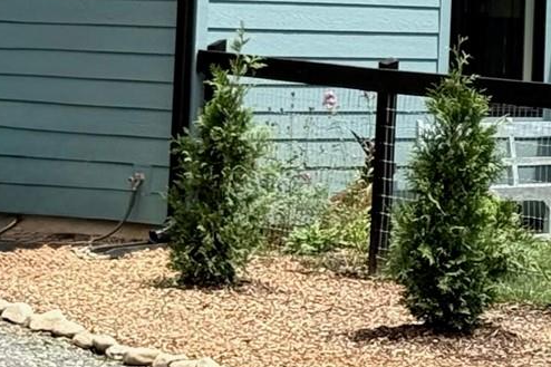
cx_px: 649
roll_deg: -2.1
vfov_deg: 6.5
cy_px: -339
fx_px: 3167
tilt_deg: +6.7
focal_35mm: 207
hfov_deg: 9.8
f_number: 1.78
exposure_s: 1/1484
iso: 100
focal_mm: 6.76
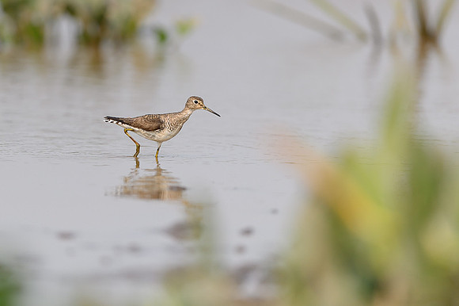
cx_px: 162
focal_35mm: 715
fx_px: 9117
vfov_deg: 1.9
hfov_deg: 2.9
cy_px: 97
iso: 500
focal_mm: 500
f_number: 4
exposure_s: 1/3200
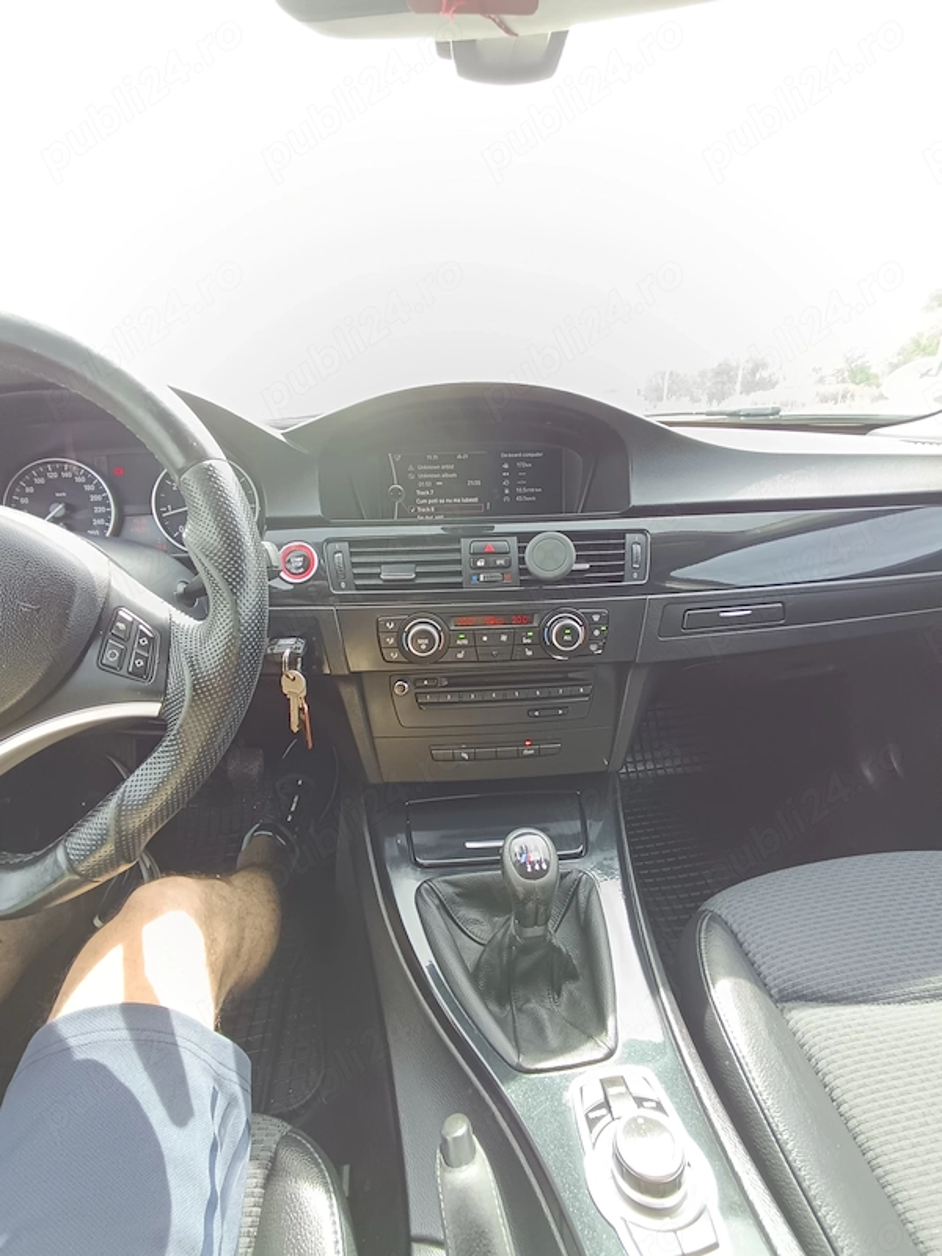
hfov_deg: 81.7
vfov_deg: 98.2
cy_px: 628
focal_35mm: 15
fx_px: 544
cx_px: 471
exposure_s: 1/100
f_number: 2.2
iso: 174
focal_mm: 1.65
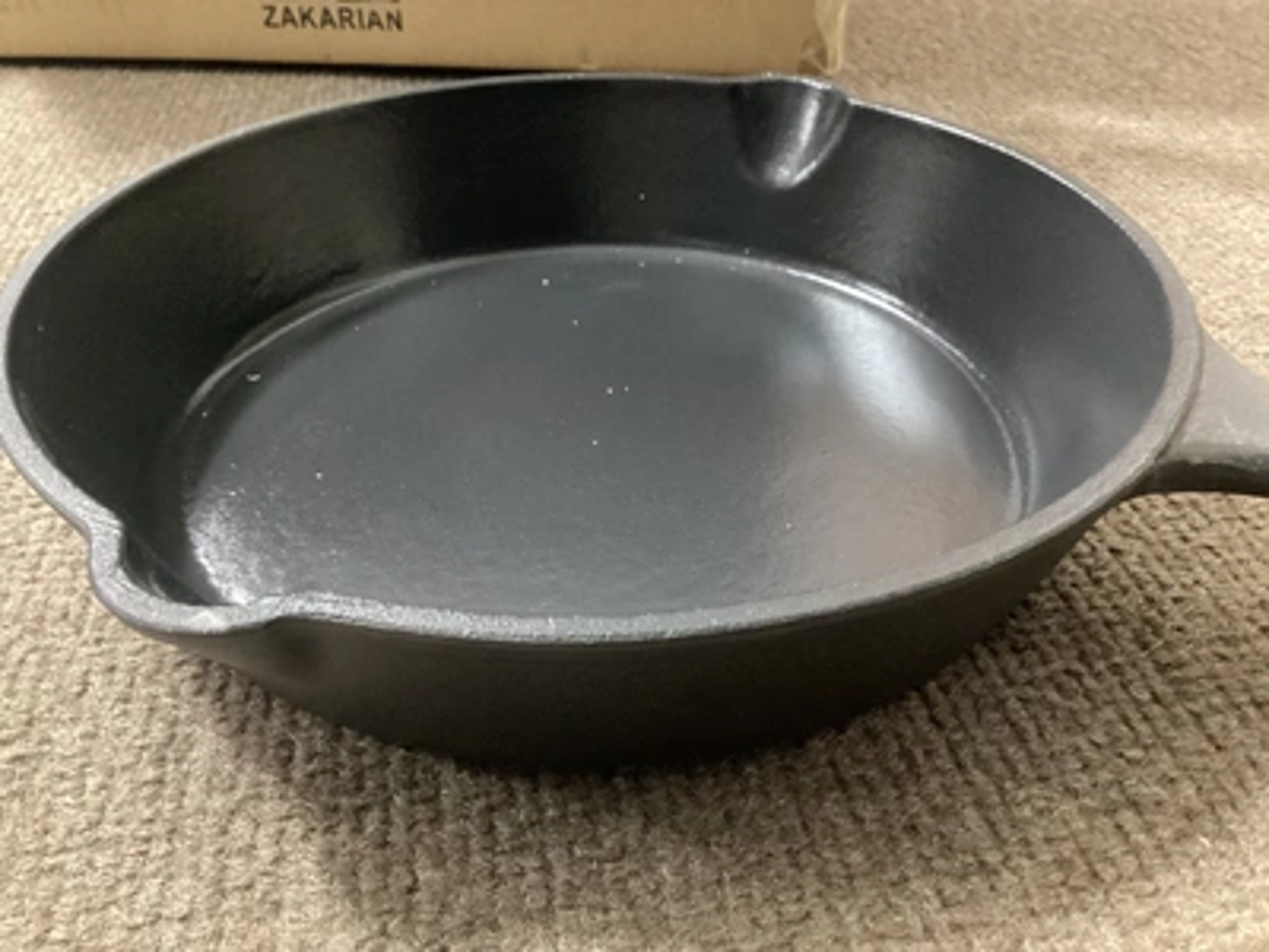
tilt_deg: -35.8
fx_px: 1136
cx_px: 634
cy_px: 476
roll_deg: -1.2
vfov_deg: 45.4
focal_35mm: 31
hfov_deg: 58.4
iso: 640
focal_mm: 3.3
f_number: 2.4
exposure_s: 1/17
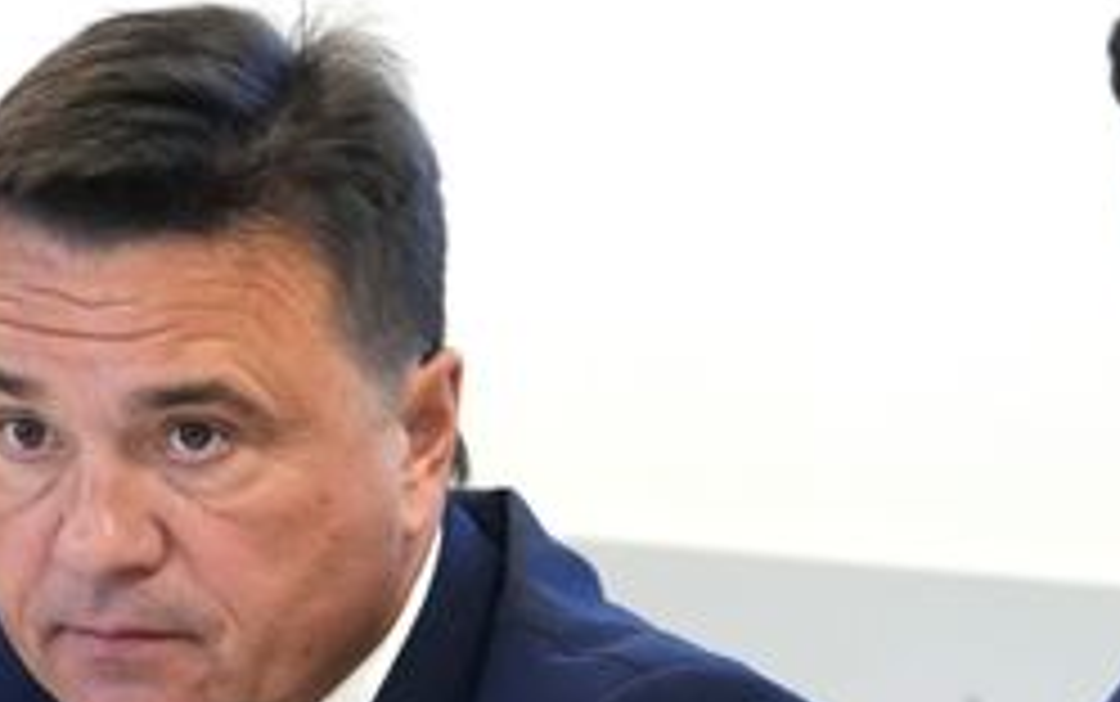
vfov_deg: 4.4
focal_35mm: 297
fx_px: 9072
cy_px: 576
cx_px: 659
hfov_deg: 7.1
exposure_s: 1/160
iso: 4000
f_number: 5.6
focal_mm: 104
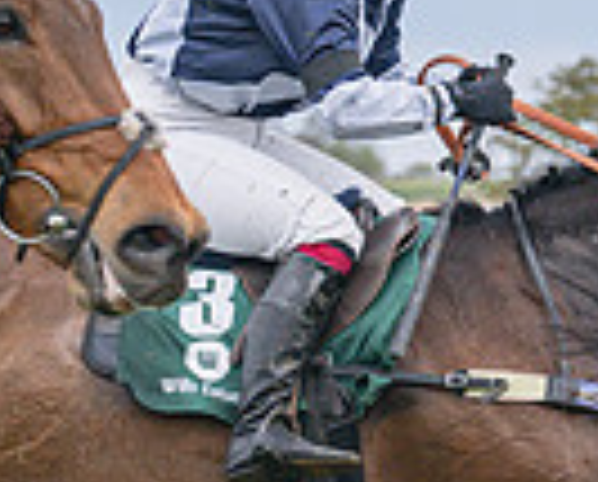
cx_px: 890
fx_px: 6137
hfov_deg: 5.5
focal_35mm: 346
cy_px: 572
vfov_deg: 4.5
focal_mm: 70
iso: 400
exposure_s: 1/3200
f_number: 4
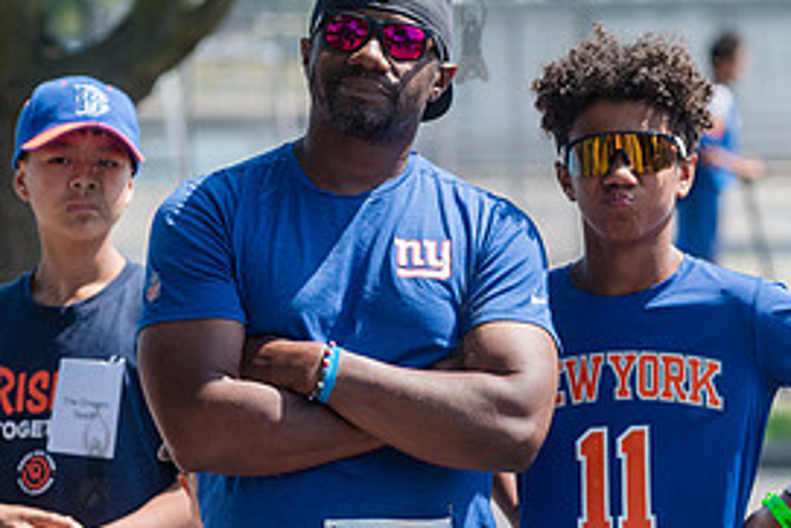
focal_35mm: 310
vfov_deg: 4.4
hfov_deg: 6.6
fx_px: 6815
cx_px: 470
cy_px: 314
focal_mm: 145
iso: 500
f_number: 5
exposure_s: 1/1600
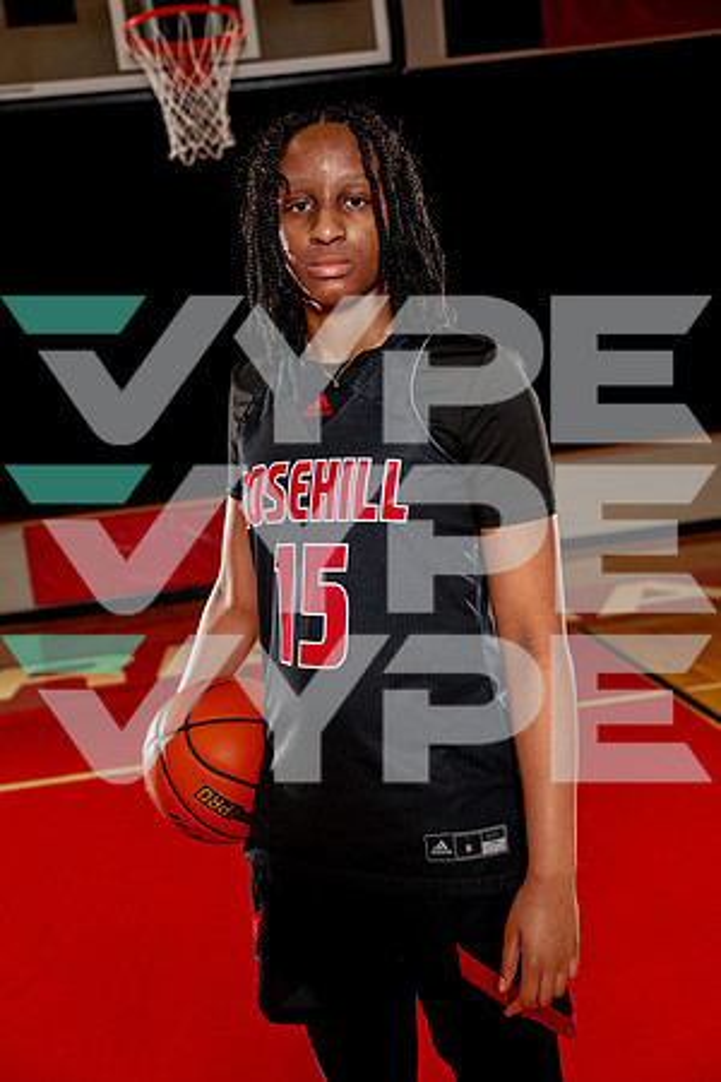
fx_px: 1172
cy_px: 541
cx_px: 360
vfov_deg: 49.6
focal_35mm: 39
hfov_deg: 34.2
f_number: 4
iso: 400
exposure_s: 1/250
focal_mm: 39
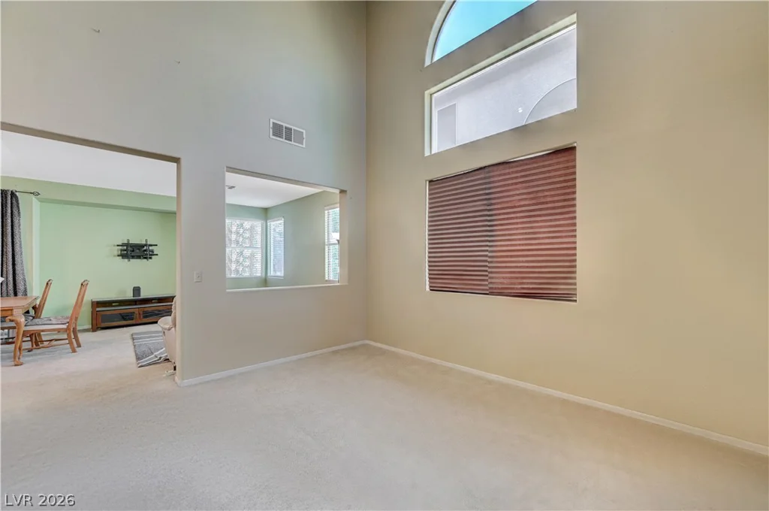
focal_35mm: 14
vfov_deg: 81.1
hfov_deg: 104.3
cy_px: 256
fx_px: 299
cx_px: 384
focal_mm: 14
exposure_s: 1/2.5
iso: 400
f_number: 8
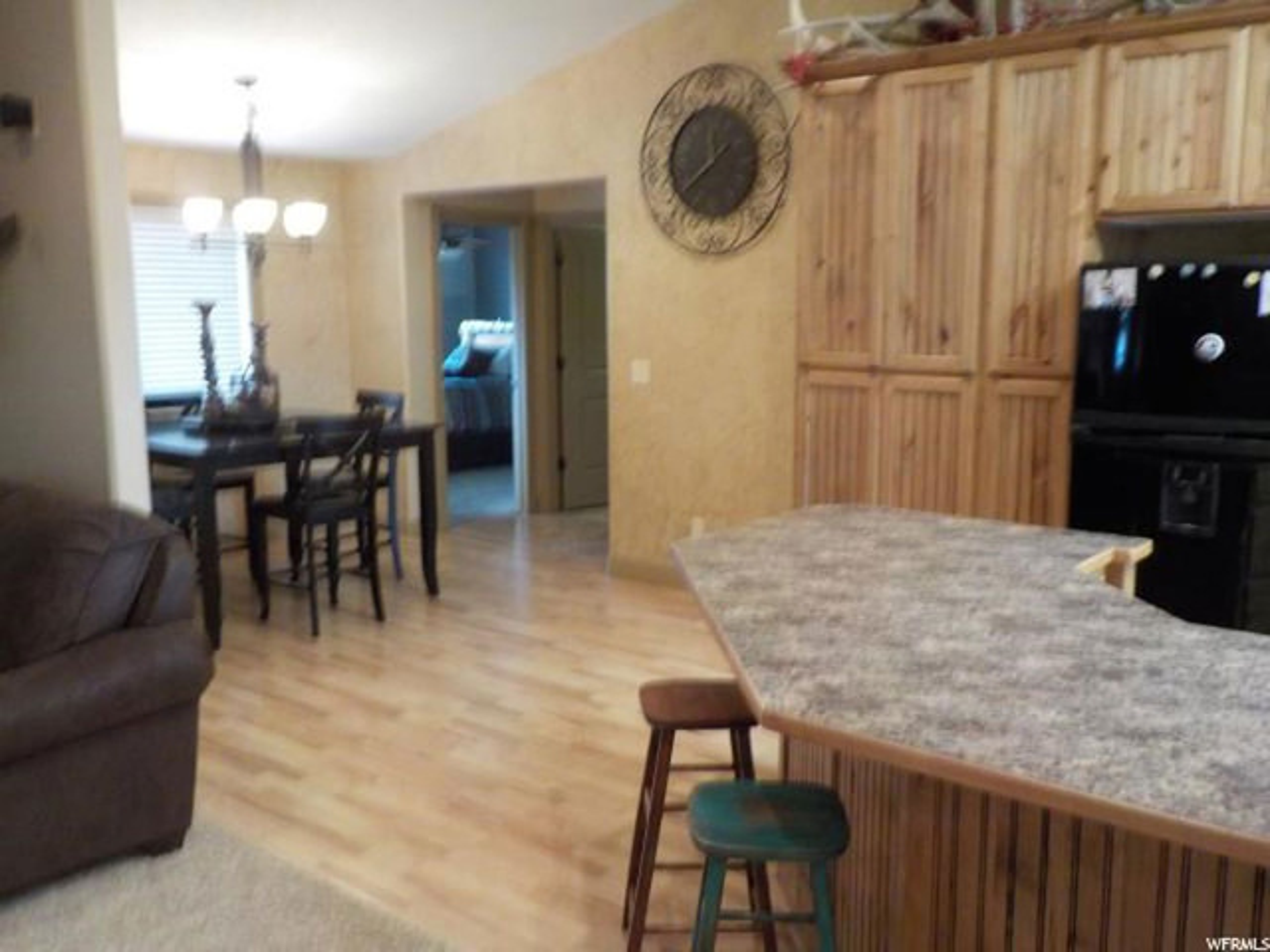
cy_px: 476
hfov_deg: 60.0
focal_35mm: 30
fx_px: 1101
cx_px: 635
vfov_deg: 46.8
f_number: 3.3
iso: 400
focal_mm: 4.1
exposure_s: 1/15
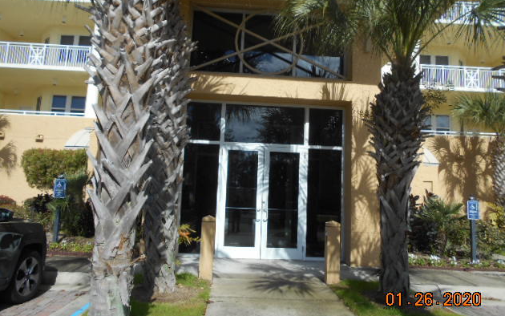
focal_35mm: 28
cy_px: 148
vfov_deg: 44.5
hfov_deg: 66.5
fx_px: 385
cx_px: 255
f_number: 3.2
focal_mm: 4.6
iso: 80
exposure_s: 1/1250
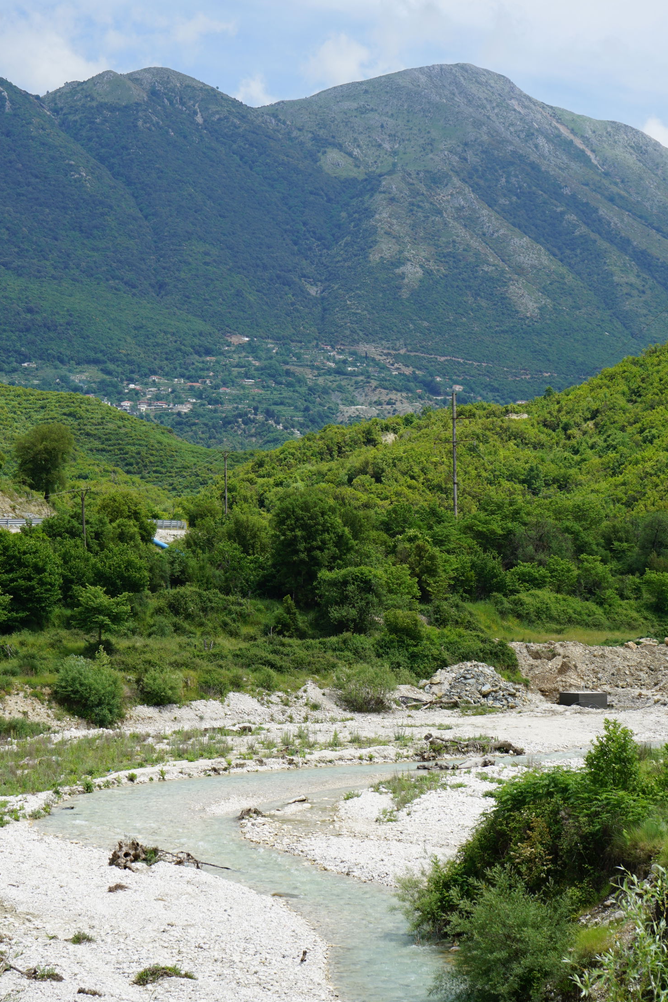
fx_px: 2394
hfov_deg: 15.9
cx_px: 315
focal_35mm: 86
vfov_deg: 23.6
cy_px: 471
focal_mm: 66
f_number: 11
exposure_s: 1/160
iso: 100
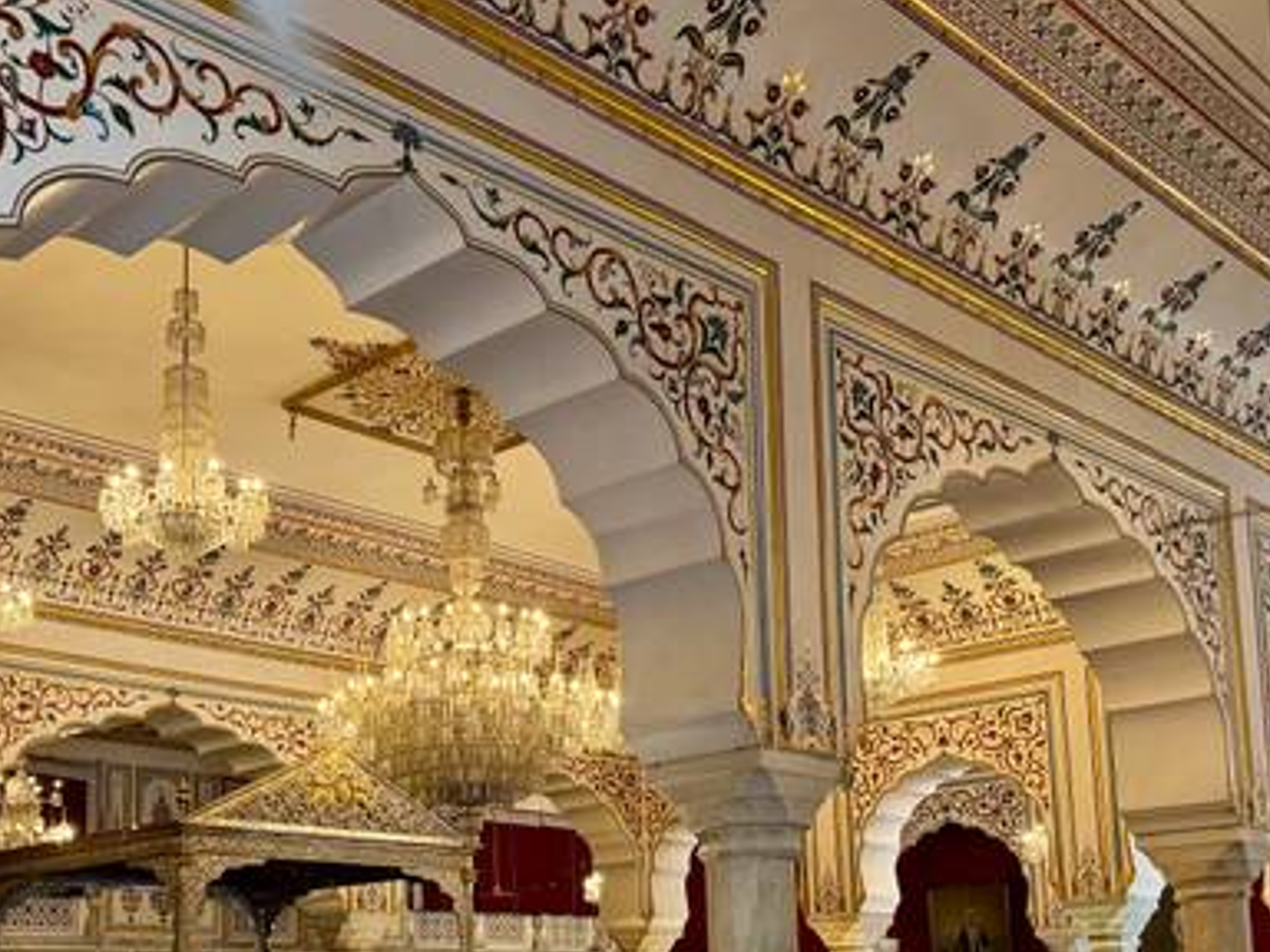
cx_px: 440
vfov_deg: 31.3
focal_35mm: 45
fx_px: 1651
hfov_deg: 41.6
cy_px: 770
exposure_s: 1/100
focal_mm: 6.76
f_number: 1.78
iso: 200
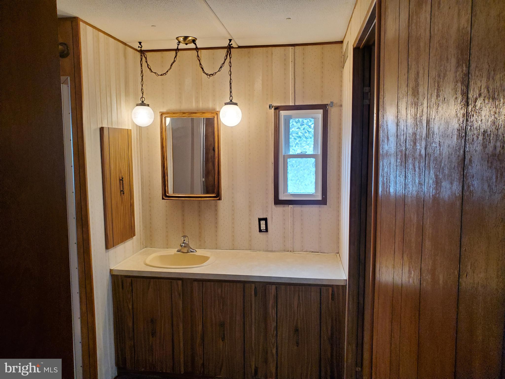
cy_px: 190
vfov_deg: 53.1
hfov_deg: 67.3
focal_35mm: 26
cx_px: 252
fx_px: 379
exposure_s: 1/60
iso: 320
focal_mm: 4.3
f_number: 2.4
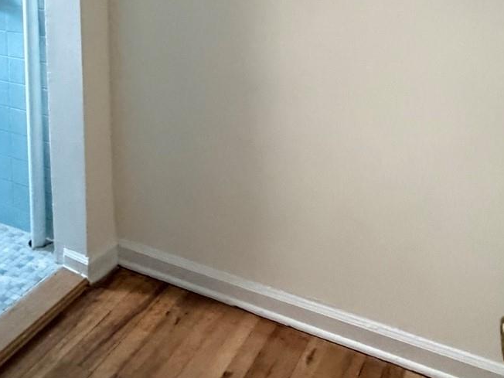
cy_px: -77
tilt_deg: -2.4
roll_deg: +1.0
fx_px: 641
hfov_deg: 42.0
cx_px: 144
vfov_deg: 28.5
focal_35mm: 44
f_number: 2.2
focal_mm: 2.22
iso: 800
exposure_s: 1/60
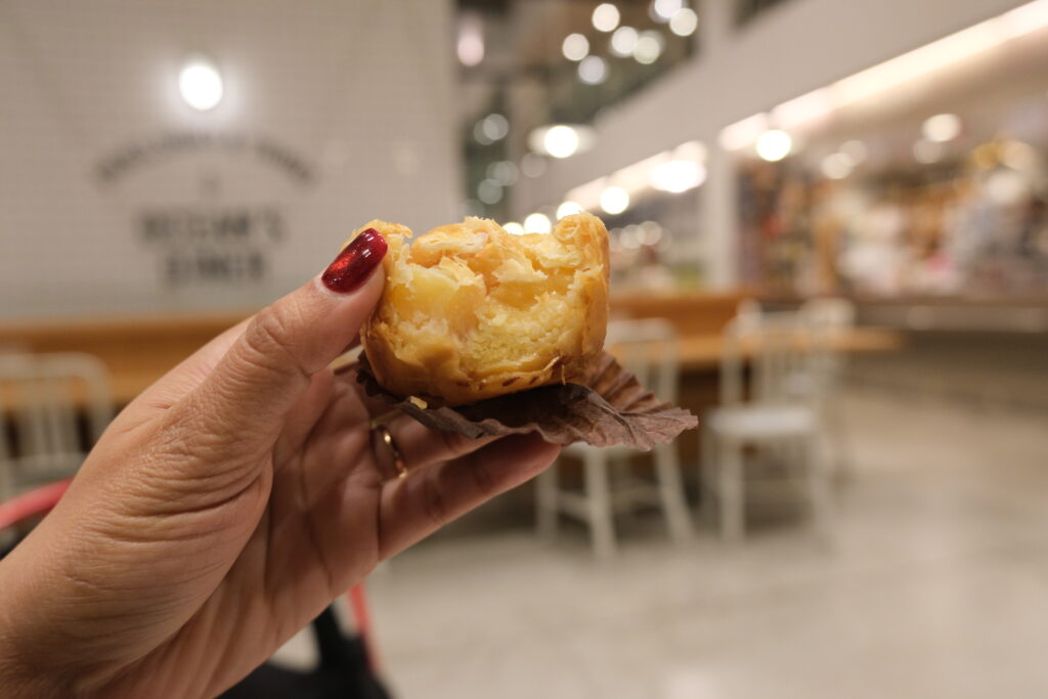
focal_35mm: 25
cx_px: 524
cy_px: 350
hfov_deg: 71.5
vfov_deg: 51.3
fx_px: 728
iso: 1250
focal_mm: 16.5
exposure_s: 1/125
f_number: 2.9
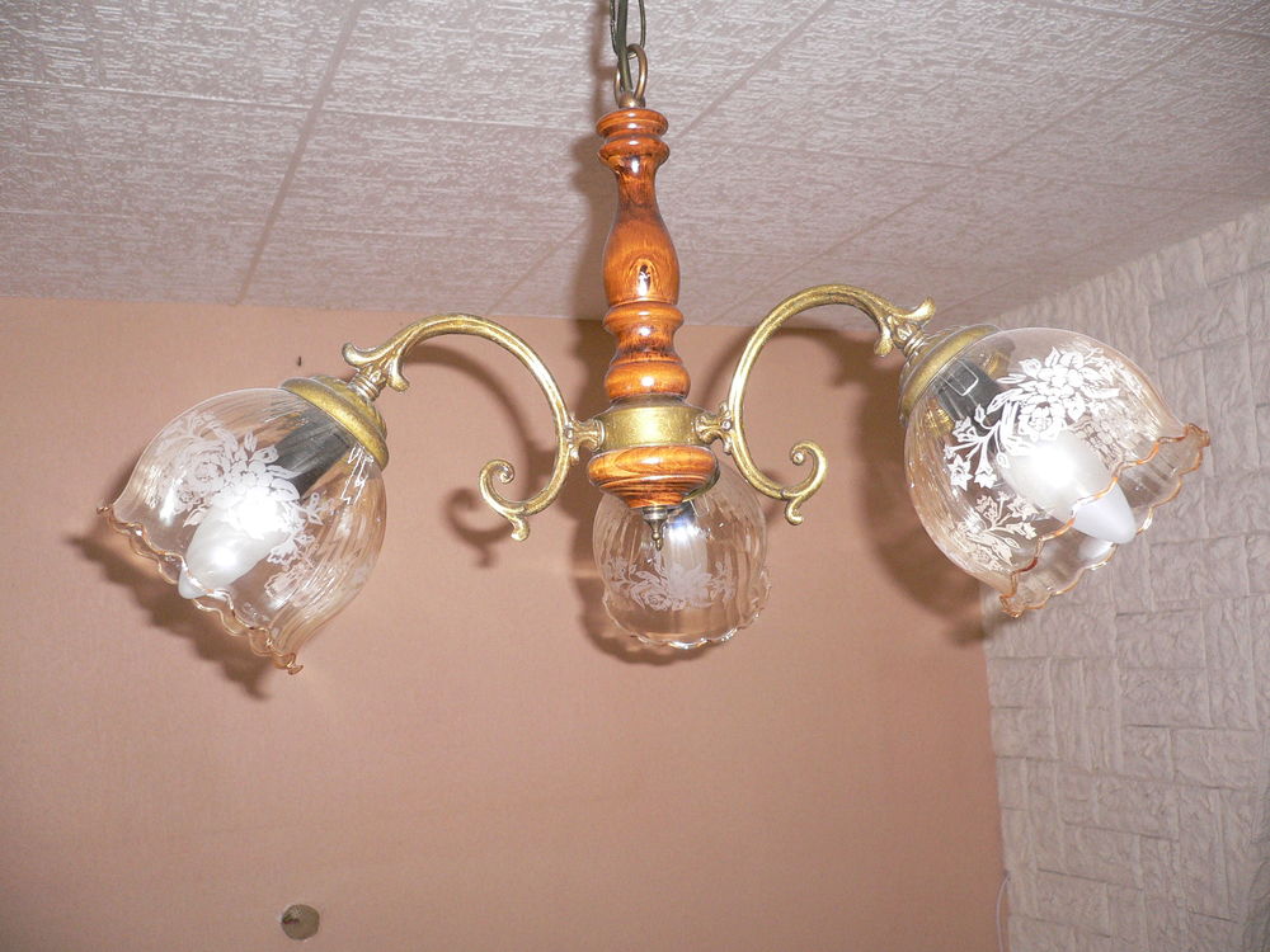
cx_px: 635
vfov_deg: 40.7
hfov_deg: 52.6
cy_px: 476
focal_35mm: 35
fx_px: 1284
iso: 200
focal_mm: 5.8
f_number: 2.8
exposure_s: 1/60
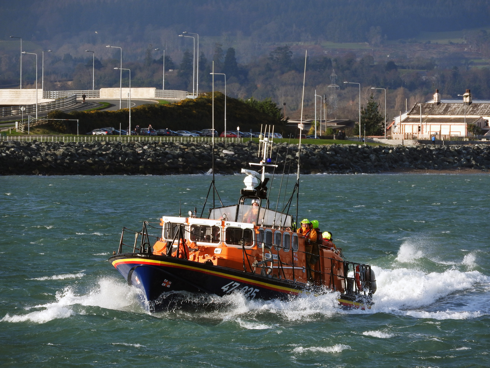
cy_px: 184
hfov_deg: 4.0
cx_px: 245
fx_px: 7078
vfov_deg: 3.0
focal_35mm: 500
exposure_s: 1/320
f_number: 5.6
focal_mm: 89.6
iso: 100
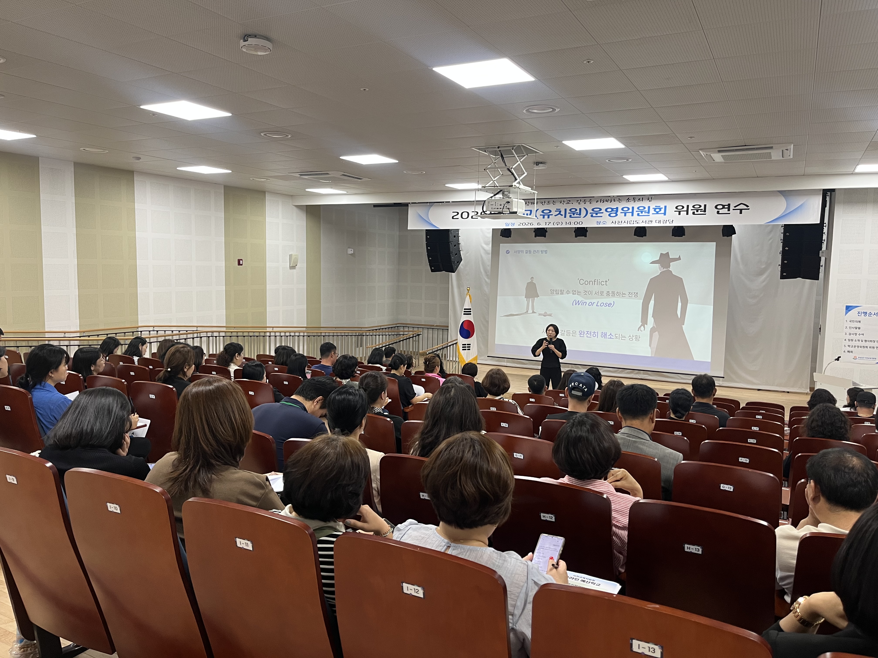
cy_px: 329
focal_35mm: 26
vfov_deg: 53.1
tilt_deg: -7.2
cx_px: 439
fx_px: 659
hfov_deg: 67.3
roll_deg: -1.6
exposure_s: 1/60
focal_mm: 5.1
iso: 80
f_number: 1.6
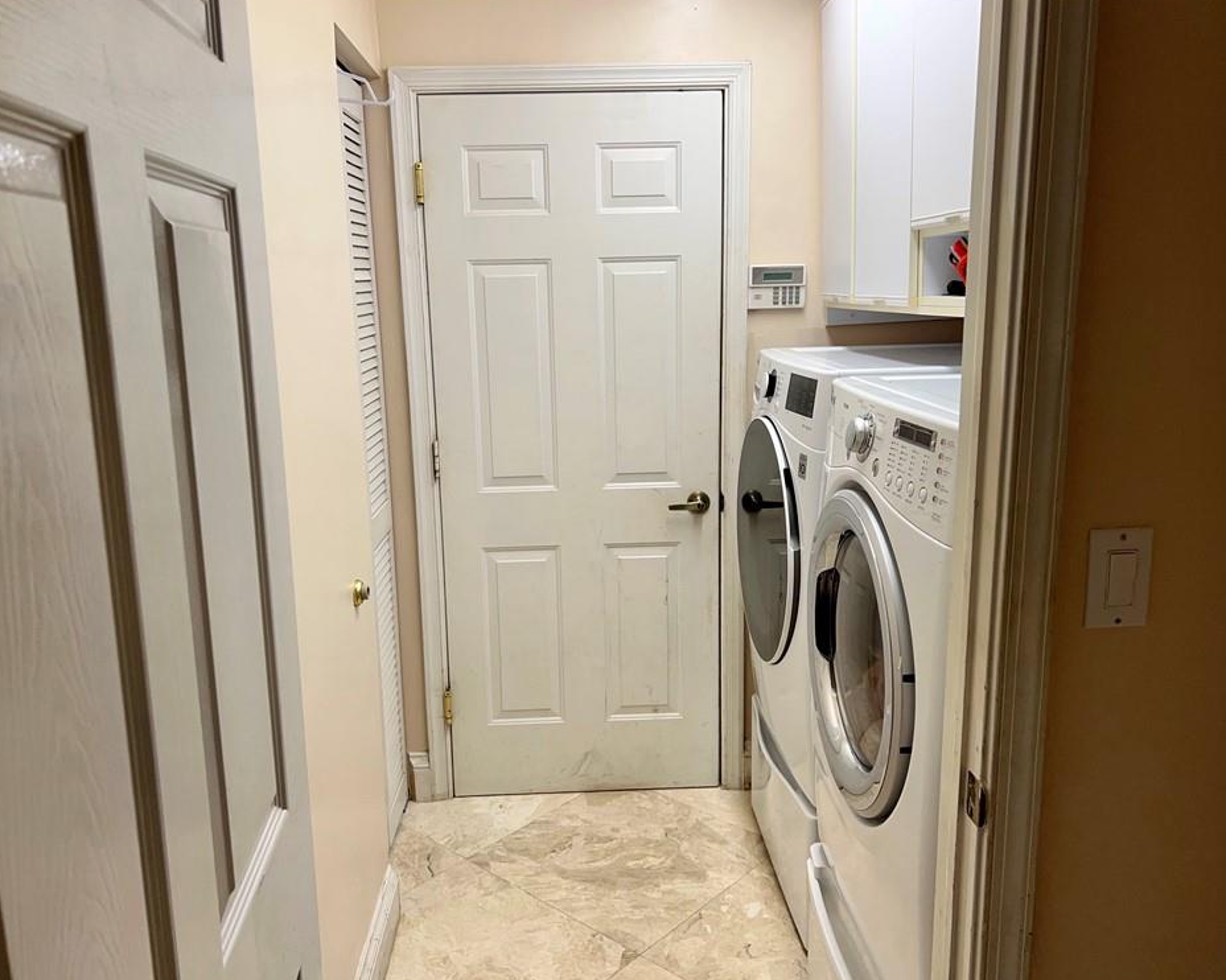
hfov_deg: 62.2
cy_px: 498
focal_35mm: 28
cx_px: 593
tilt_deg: -12.6
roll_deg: +2.1
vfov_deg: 51.5
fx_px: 1016
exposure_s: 1/120
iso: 50
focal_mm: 5.7
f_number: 1.5
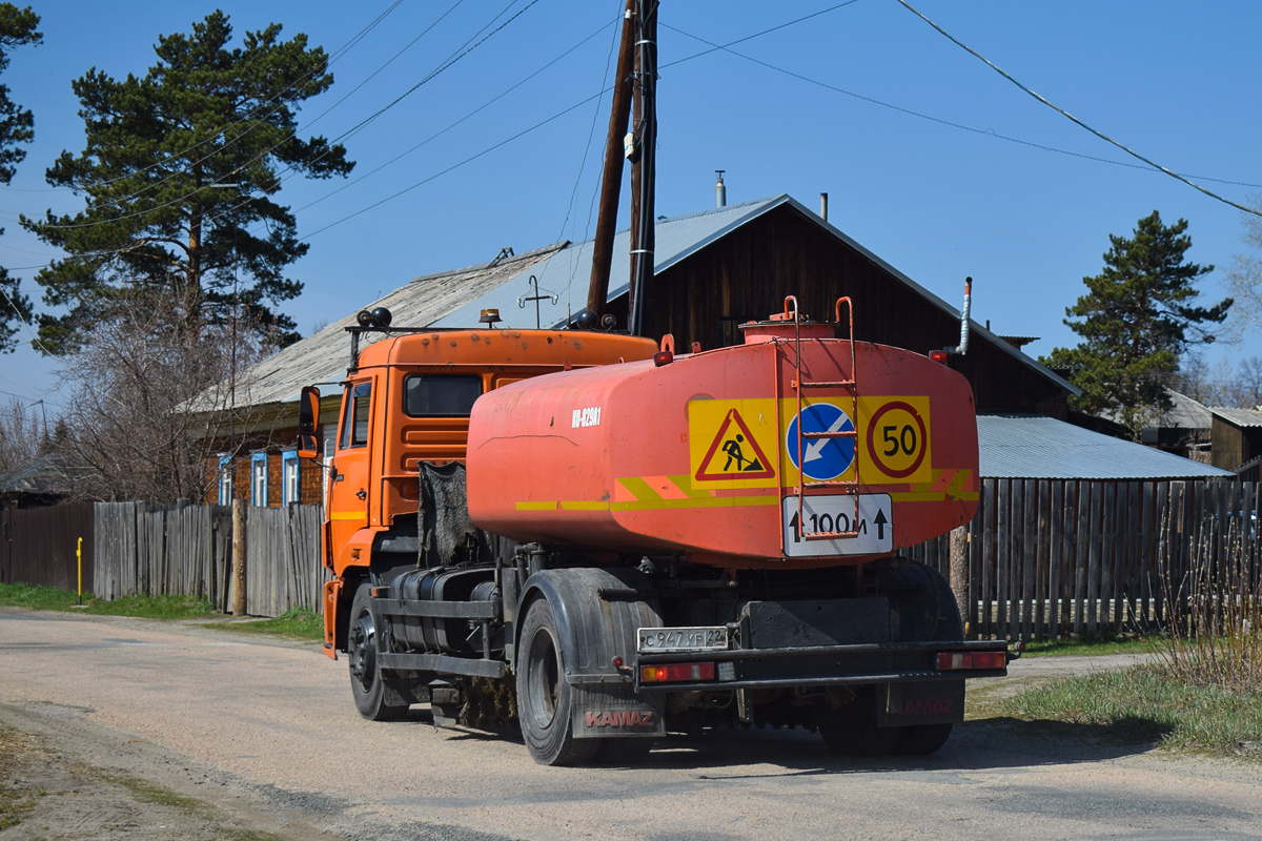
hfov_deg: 29.9
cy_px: 420
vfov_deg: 20.2
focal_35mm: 68
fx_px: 2366
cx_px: 631
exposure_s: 1/800
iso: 100
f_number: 6.3
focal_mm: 45
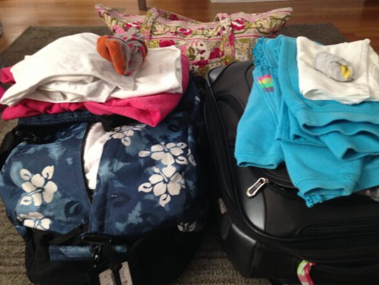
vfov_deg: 41.8
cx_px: 193
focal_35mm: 34
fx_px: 372
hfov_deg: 53.9
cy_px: 146
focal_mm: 4.12
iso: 200
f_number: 2.4
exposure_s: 1/20
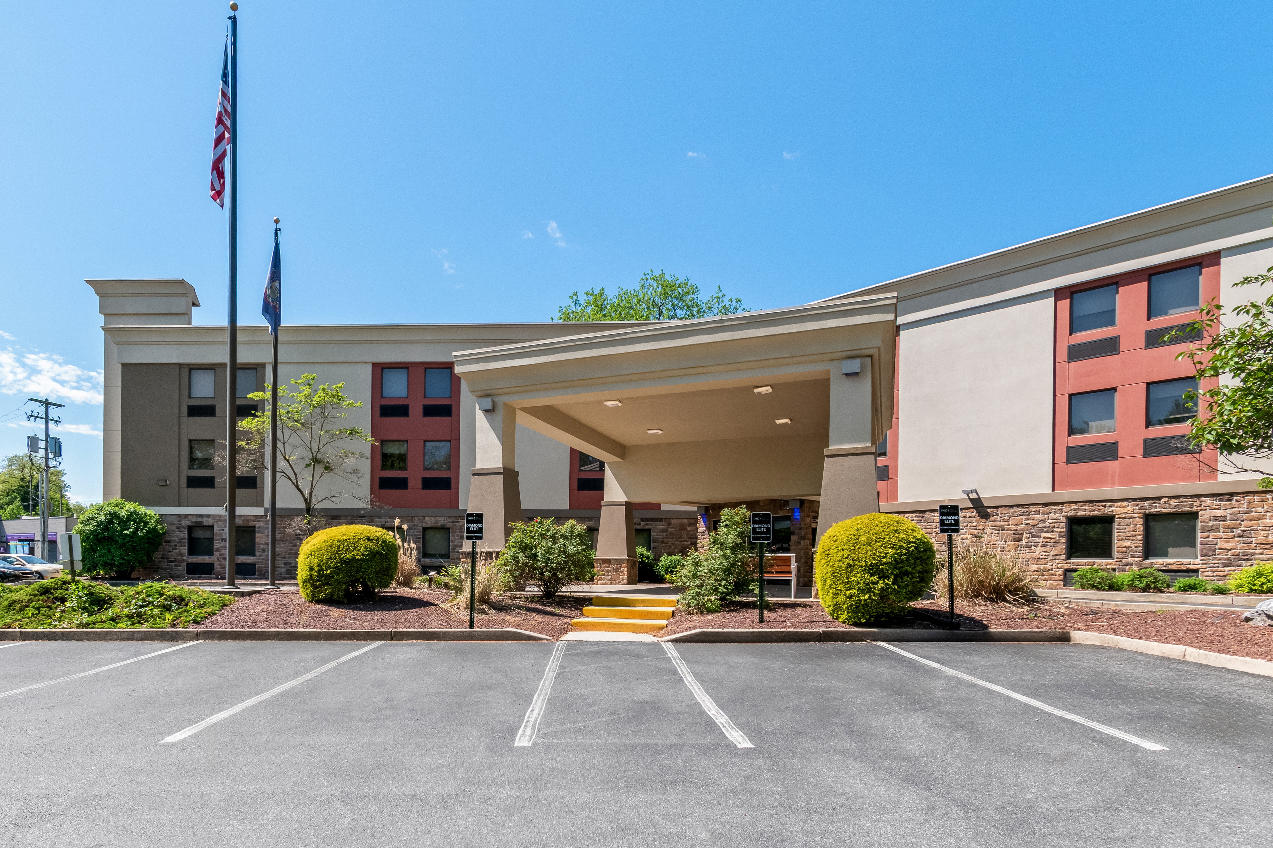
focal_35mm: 16
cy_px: 424
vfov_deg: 72.1
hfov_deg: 95.0
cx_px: 636
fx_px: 583
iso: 400
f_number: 8
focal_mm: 11
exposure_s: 1/350
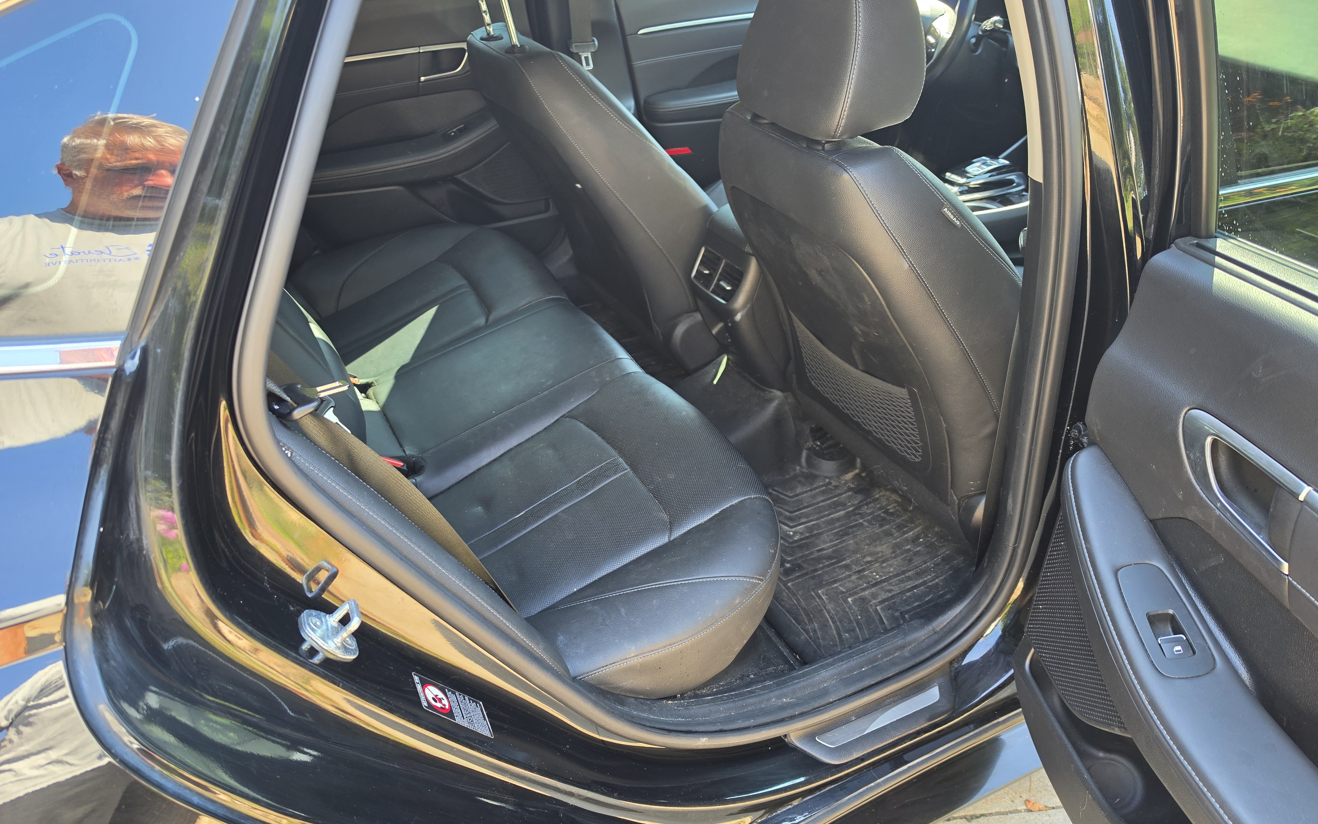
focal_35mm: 25
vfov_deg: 49.2
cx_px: 650
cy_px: 446
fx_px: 898
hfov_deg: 72.5
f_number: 1.4
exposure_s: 1/180
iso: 80
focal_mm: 6.5
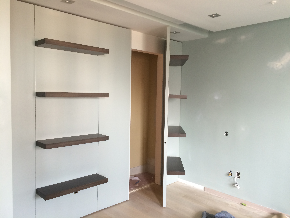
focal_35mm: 29
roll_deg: -1.1
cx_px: 145
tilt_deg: -4.9
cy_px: 109
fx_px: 243
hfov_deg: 61.7
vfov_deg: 48.2
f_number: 2.2
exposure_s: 1/30
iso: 80
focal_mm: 4.15
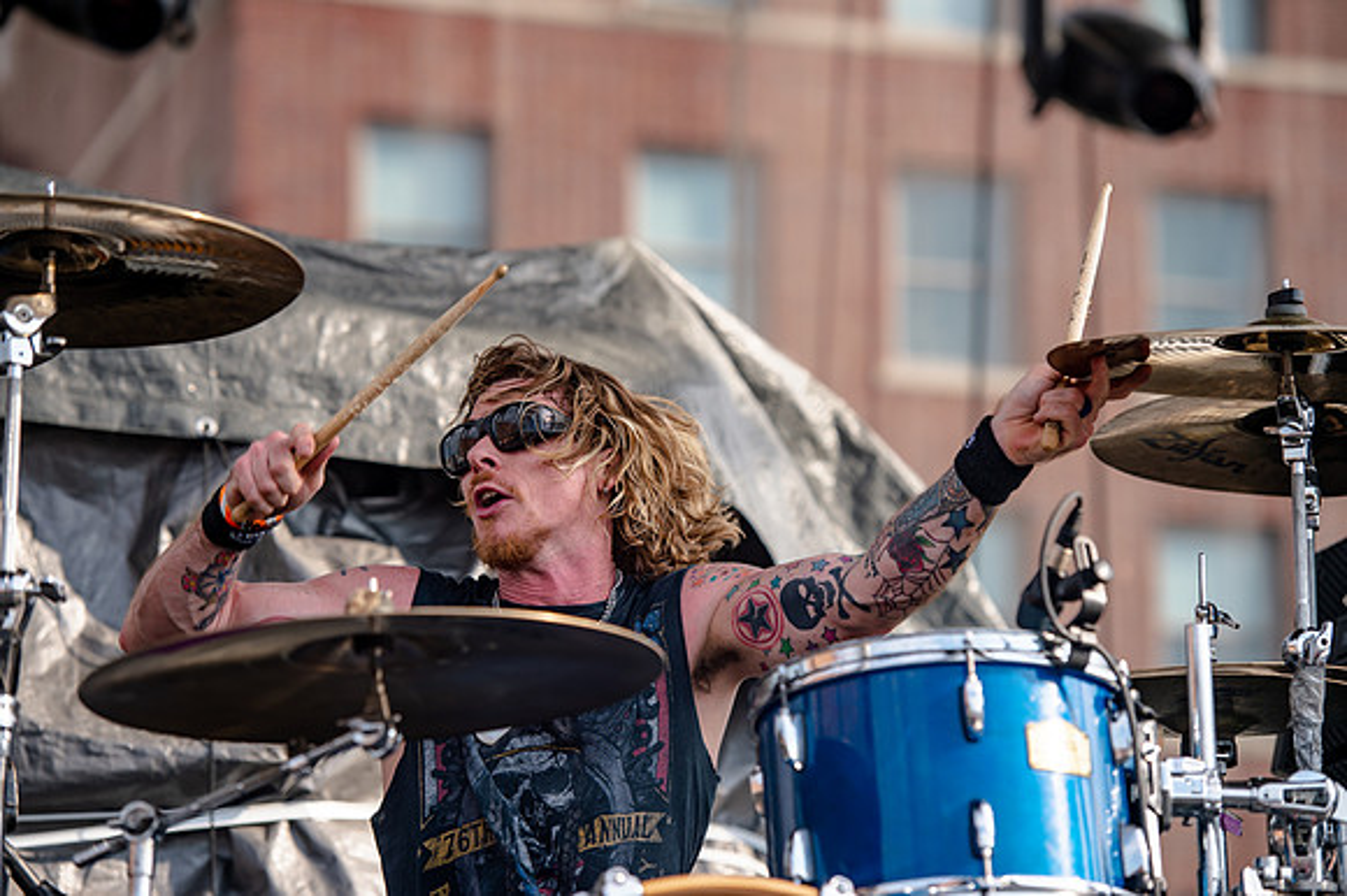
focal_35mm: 140
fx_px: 5235
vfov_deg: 9.8
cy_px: 448
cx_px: 674
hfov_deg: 14.7
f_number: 4
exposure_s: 1/800
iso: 125
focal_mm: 140
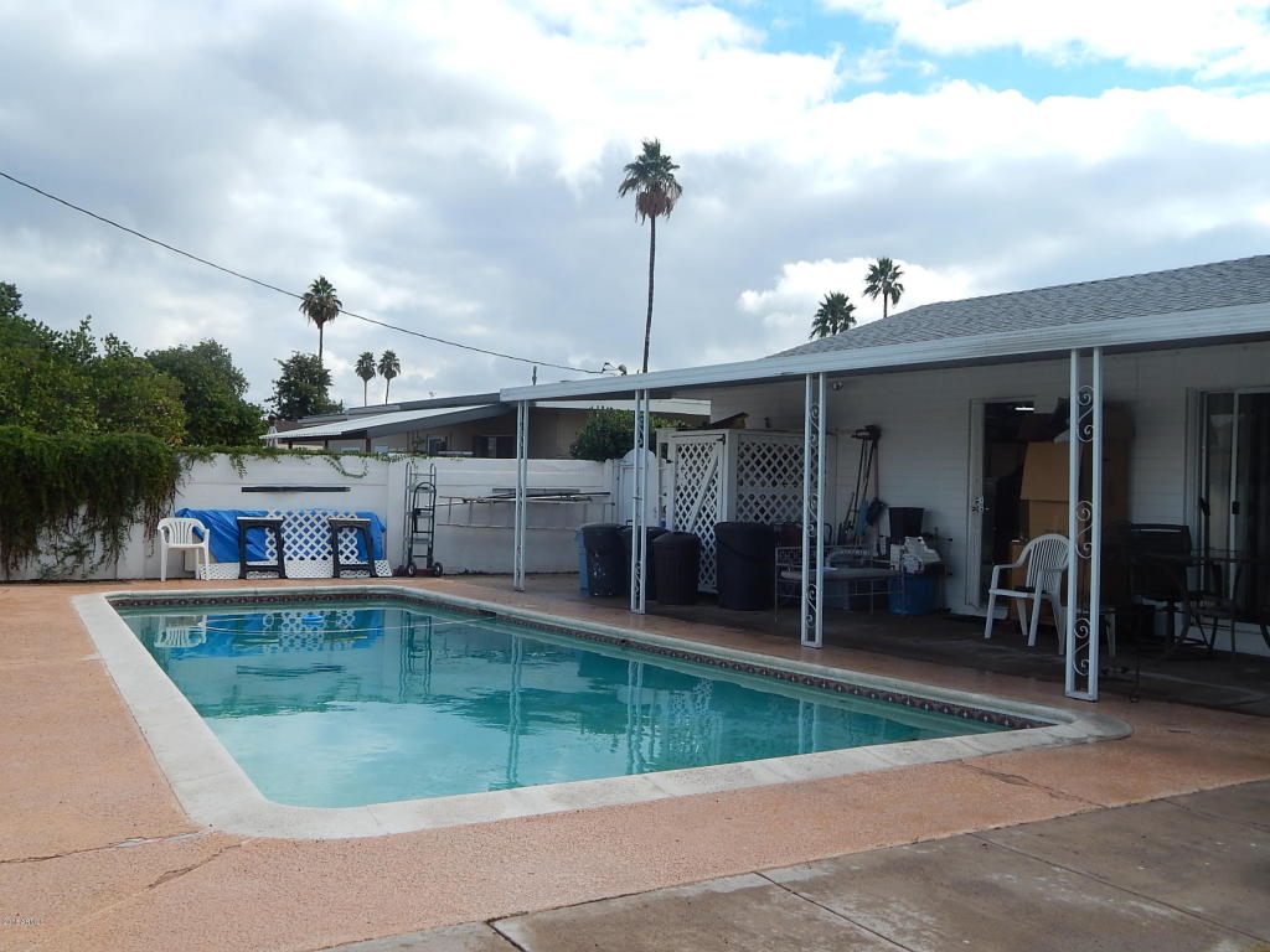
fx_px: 1284
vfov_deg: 40.7
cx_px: 635
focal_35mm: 35
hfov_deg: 52.6
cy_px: 476
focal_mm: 6.1
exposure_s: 1/1000
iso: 125
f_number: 3.3
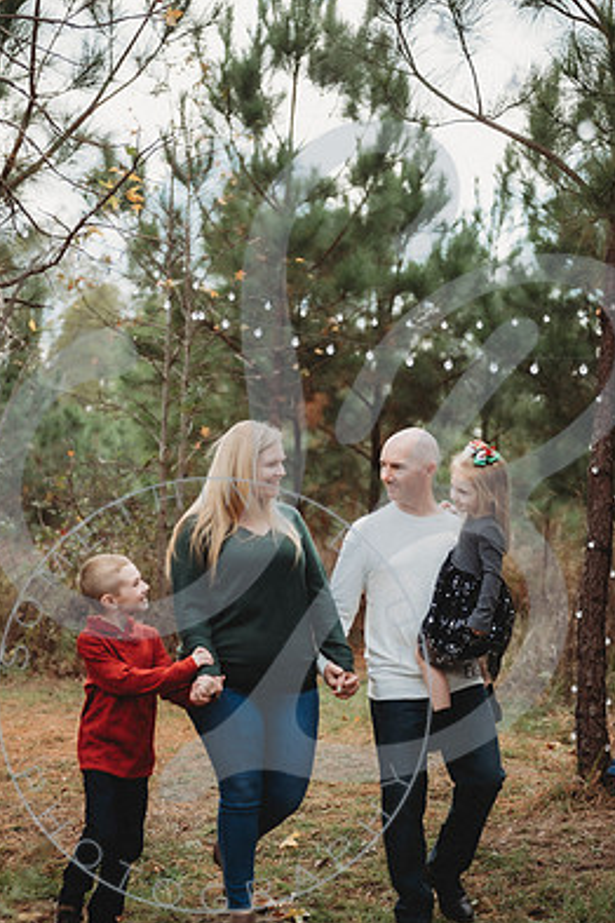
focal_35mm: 71
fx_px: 1819
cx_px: 319
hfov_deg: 19.2
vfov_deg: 28.4
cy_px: 517
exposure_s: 1/250
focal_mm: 62
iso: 100
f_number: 2.8
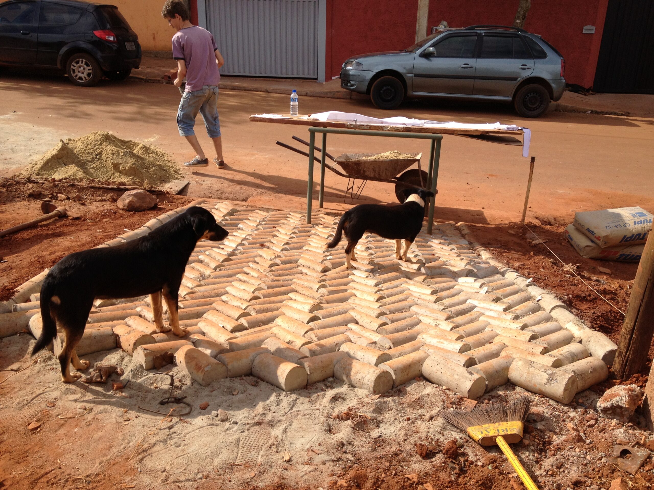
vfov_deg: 40.7
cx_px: 327
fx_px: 661
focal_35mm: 35
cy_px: 245
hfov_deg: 52.6
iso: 64
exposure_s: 1/1104
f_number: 2.4
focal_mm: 4.28
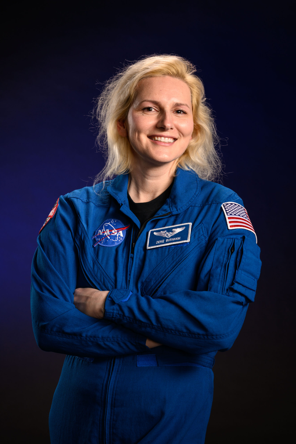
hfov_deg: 16.1
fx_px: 1048
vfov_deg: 23.9
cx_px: 148
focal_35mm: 85
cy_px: 222
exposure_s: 1/125
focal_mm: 85
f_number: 7.1
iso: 200
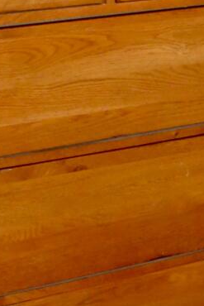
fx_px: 1469
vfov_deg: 11.7
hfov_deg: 7.8
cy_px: -35
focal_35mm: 173
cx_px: 289
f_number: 6.3
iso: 5600
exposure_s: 1/60
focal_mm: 32
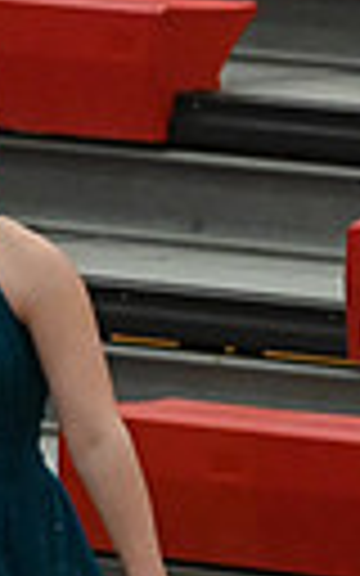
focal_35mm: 1210
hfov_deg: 1.1
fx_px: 18994
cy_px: 439
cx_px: -778
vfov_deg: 1.7
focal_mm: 175
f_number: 4
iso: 5000
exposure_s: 1/400
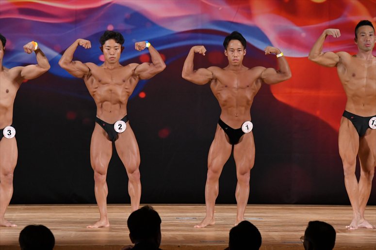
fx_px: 2349
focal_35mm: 225
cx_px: 188
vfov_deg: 6.1
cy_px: 125
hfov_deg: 9.2
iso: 3200
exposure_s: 1/400
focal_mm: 150
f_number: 5.6
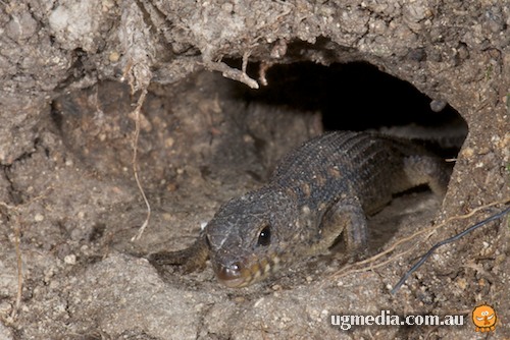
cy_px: 170
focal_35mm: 158
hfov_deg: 13.0
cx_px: 255
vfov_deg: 8.7
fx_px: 2232
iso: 100
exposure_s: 1/125
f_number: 32
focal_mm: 105
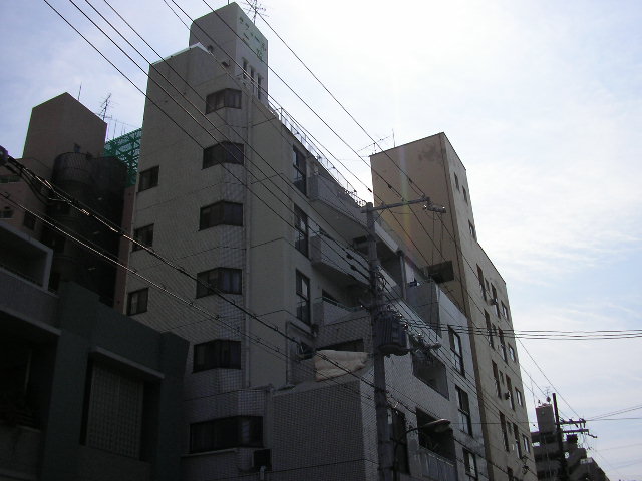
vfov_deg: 37.7
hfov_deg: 49.0
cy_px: 240
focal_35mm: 38
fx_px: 705
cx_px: 321
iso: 71
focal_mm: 5.8
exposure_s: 1/2000
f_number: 4.1
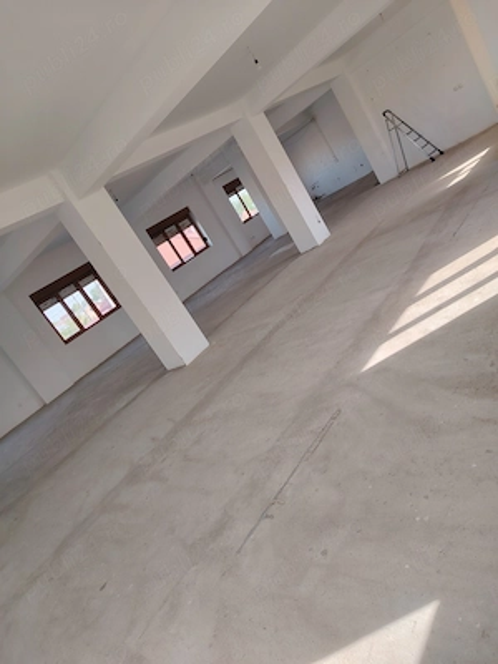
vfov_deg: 71.6
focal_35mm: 24
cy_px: 332
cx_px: 249
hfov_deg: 56.8
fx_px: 460
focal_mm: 5.25
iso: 113
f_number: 1.75
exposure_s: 1/120
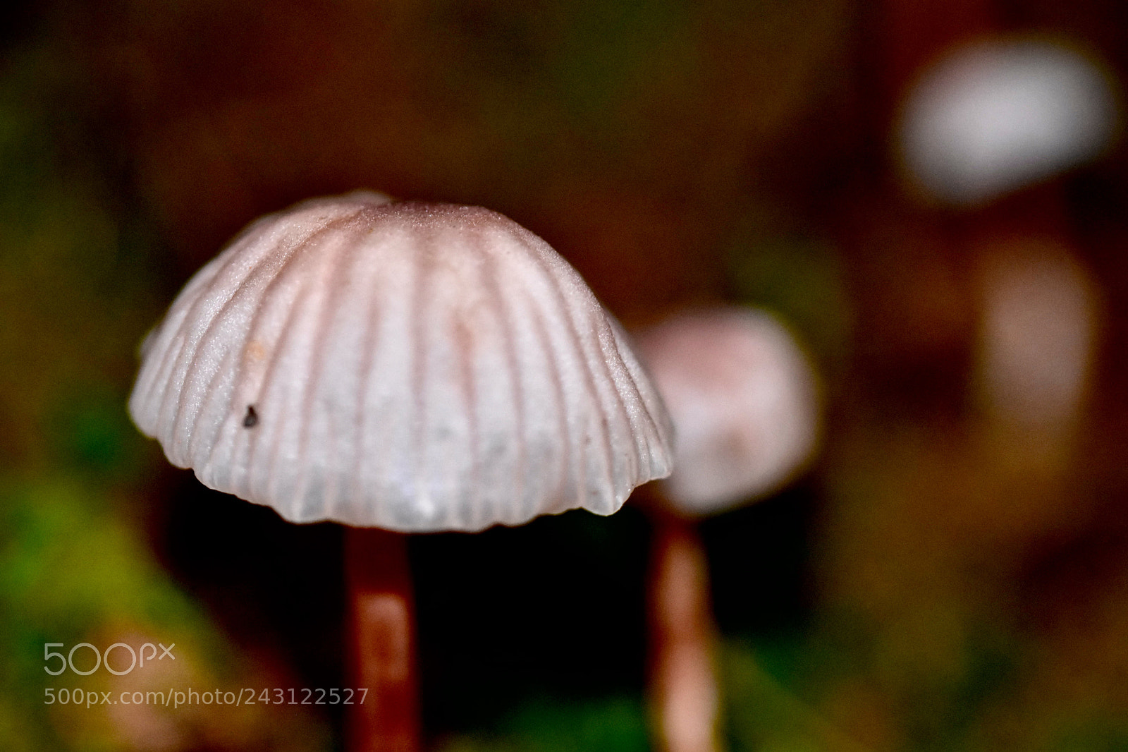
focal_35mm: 158
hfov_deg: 13.0
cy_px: 376
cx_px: 564
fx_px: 4934
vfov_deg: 8.7
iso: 3600
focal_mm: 105
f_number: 4.5
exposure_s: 1/160
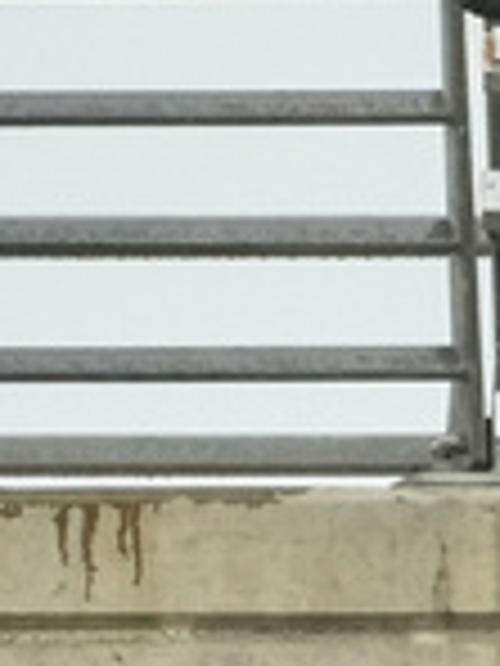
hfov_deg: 0.4
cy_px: -396
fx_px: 76843
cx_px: 1063
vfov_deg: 0.5
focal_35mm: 3990
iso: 1250
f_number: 5.6
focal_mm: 400
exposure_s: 1/1000
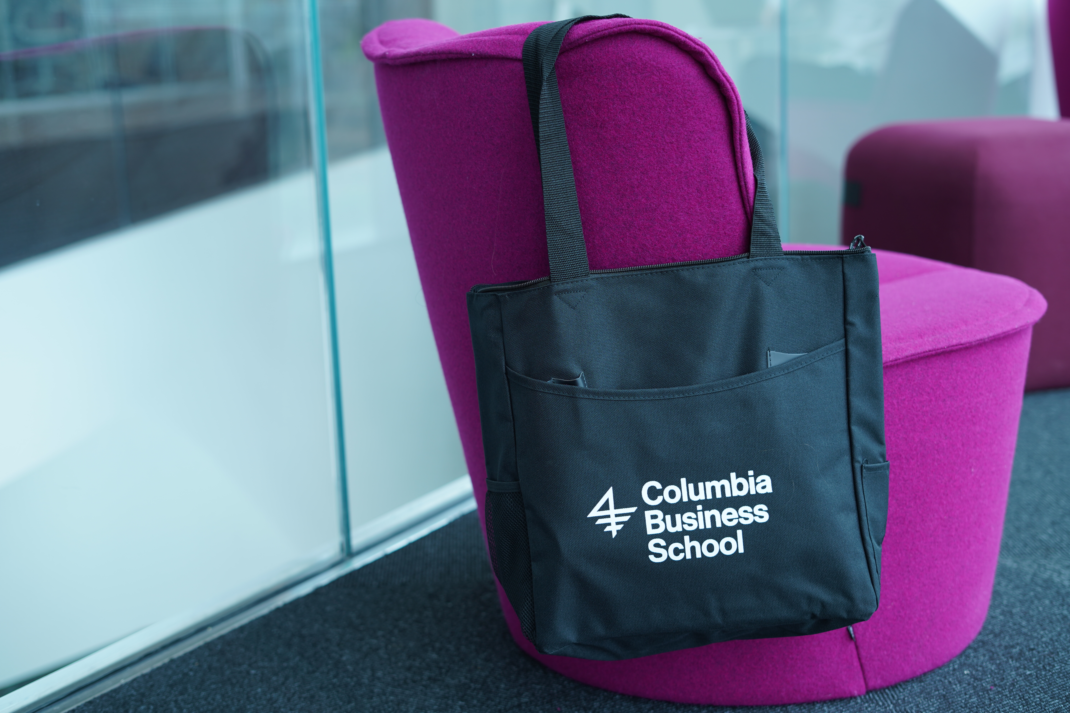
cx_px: 535
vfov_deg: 27.0
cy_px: 356
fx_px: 1486
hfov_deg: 39.6
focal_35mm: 50
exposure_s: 1/60
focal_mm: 50
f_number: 2.8
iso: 100
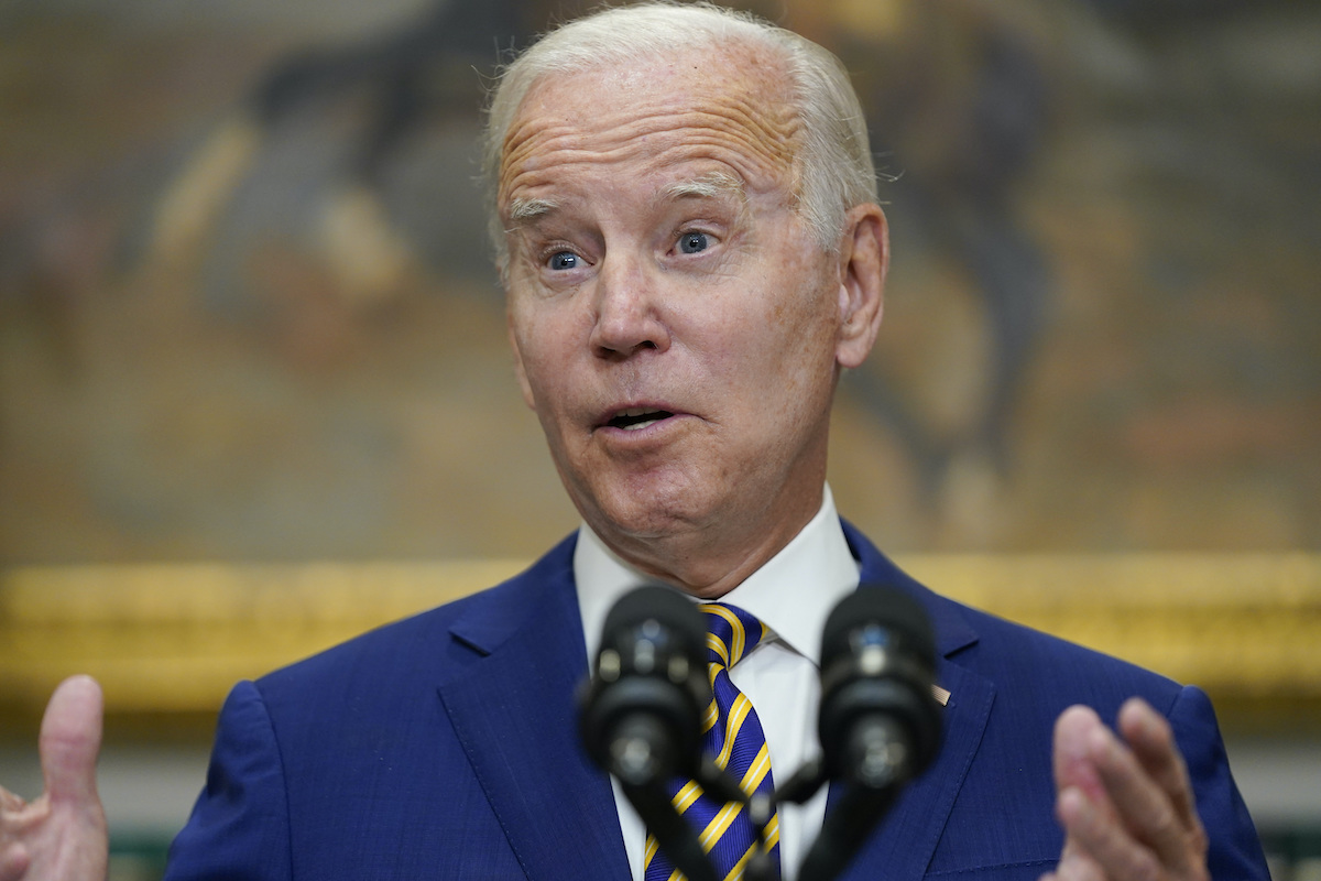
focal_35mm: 187
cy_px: 440
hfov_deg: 11.0
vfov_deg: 7.3
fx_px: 6861
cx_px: 660
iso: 2000
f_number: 2.8
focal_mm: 187
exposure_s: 1/250
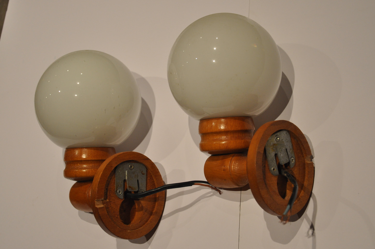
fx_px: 614
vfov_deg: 22.9
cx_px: 189
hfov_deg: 34.0
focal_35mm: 59
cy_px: 123
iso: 720
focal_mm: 38
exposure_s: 1/60
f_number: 4.5
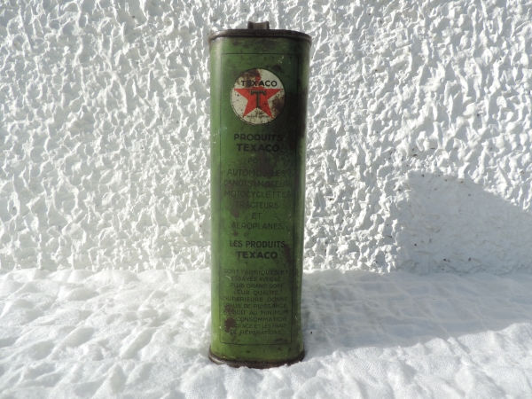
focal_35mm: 24
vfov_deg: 56.8
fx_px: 369
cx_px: 266
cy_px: 200
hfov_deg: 71.6
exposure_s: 1/1000
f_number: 3
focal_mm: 4.3
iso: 80
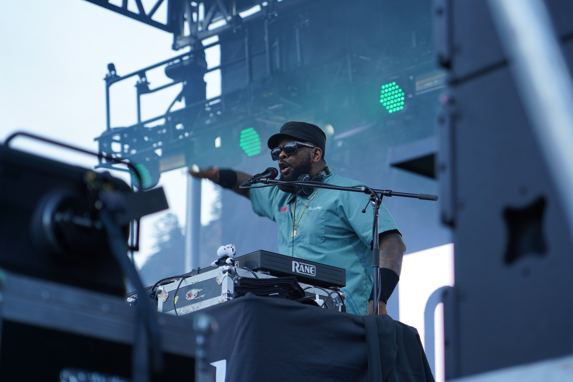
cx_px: 286
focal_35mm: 105
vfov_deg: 13.0
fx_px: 1671
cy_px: 191
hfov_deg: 19.5
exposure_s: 1/125
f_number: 4
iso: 160
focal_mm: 105
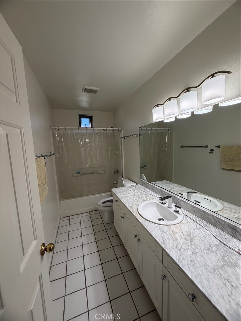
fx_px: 130
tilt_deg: -7.4
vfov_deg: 102.1
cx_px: 120
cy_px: 160
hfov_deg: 85.7
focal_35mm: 14
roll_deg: +2.3
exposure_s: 1/120
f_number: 2.2
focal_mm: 2.22
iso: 64
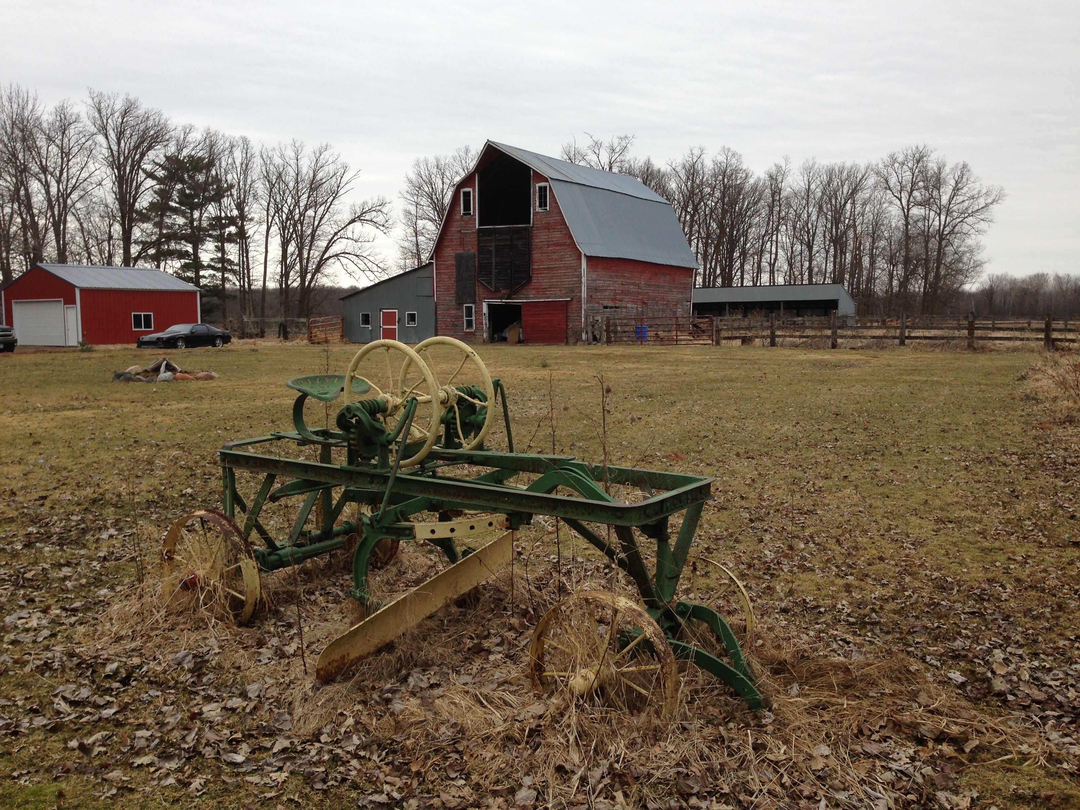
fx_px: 1030
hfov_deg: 55.4
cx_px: 540
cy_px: 405
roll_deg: +0.0
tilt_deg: -6.0
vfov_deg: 42.9
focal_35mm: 33
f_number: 2.4
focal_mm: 4.12
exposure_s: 1/493
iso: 50
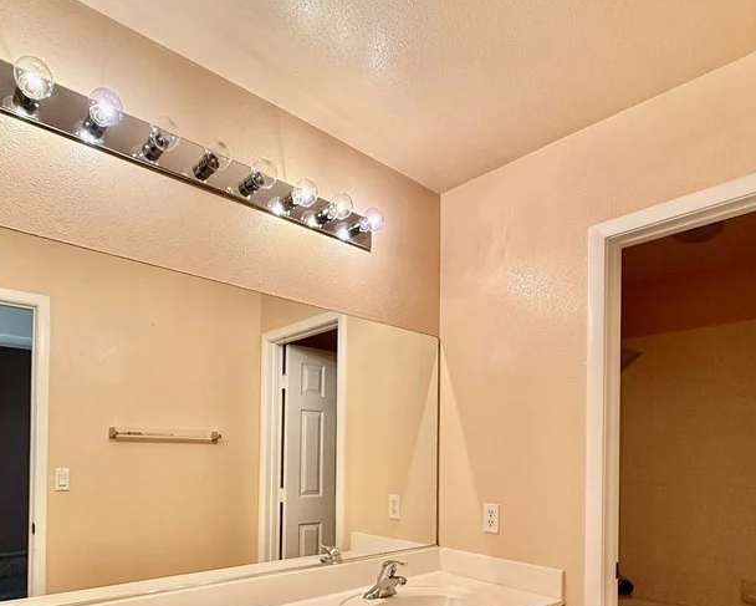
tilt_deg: -0.1
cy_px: 455
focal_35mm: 23
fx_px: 515
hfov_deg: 72.2
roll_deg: -0.5
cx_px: 328
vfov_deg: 57.8
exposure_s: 1/120
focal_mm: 2.22
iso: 200
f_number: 2.2
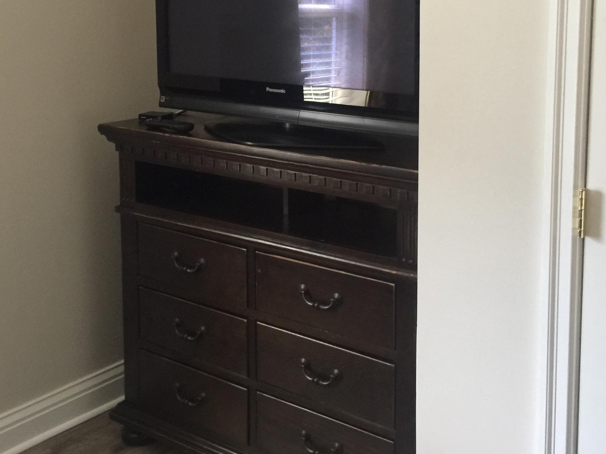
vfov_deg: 30.8
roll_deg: +0.0
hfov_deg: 41.2
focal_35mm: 46
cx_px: 341
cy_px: 100
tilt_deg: -8.9
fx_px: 805
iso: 100
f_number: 2.2
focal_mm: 4.15
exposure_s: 1/8
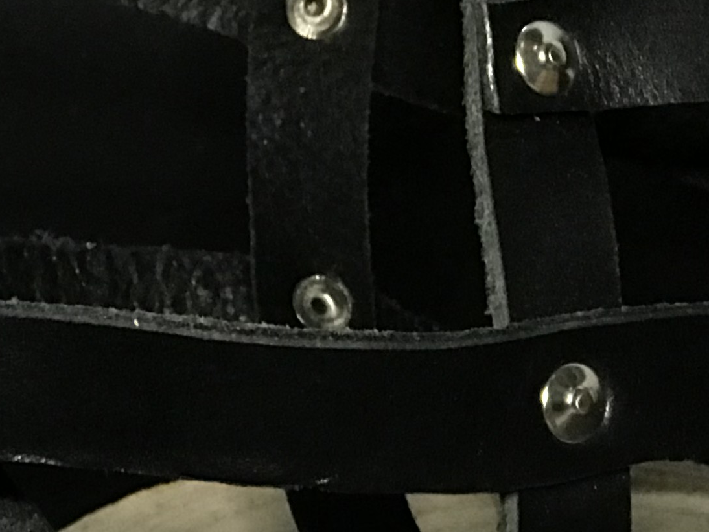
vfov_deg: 7.1
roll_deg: +1.6
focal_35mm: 210
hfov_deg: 9.4
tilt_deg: -20.3
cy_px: 226
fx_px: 4302
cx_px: 297
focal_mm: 6.6
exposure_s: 1/50
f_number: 2.8
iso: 500
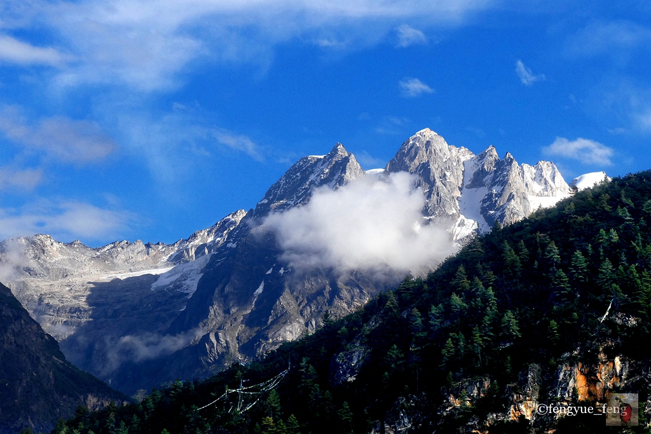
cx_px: 326
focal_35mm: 122
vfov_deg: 11.2
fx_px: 2206
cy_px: 217
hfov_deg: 16.8
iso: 400
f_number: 8
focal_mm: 44.41
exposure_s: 1/500
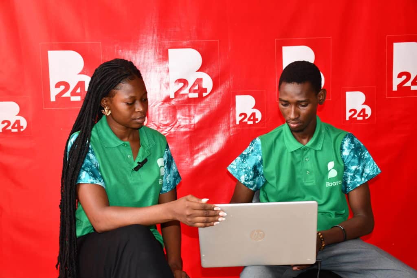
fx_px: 556
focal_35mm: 48
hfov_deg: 41.1
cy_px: 139
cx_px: 208
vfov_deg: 28.1
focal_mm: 32
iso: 1000
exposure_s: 1/60
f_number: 4
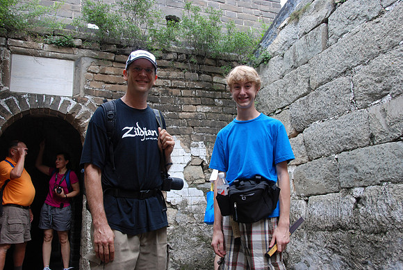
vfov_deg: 37.0
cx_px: 202
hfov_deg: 53.1
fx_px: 403
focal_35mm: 36
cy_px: 135
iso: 200
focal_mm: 24
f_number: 5.6
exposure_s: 1/125
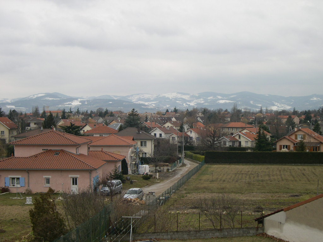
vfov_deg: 28.0
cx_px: 162
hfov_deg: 36.8
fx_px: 485
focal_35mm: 52
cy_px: 121
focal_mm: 11.1
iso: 100
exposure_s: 1/405
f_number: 3.2
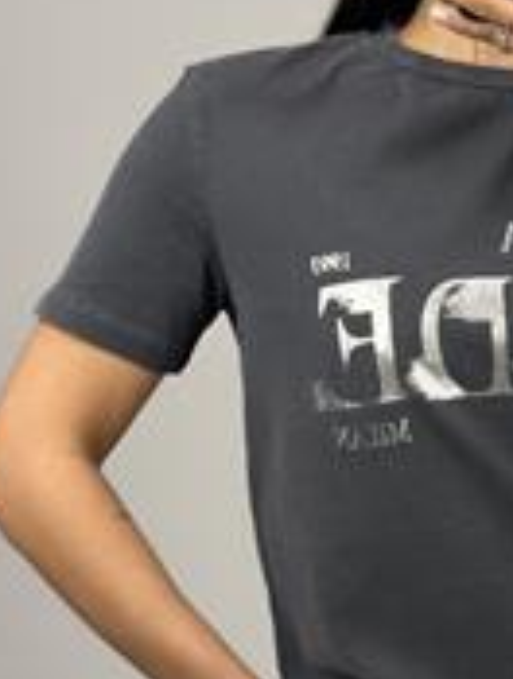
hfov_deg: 12.9
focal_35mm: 113
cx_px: 548
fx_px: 2225
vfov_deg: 17.4
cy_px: 433
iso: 125
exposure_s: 1/100
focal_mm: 6.86
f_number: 1.78
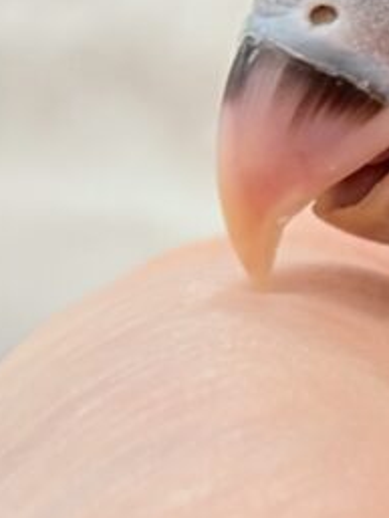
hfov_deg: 5.9
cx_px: 873
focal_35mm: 243
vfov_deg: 8.1
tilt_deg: -3.7
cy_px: -6
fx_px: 3638
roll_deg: -0.3
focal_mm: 5.96
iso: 40
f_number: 1.6
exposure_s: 1/50
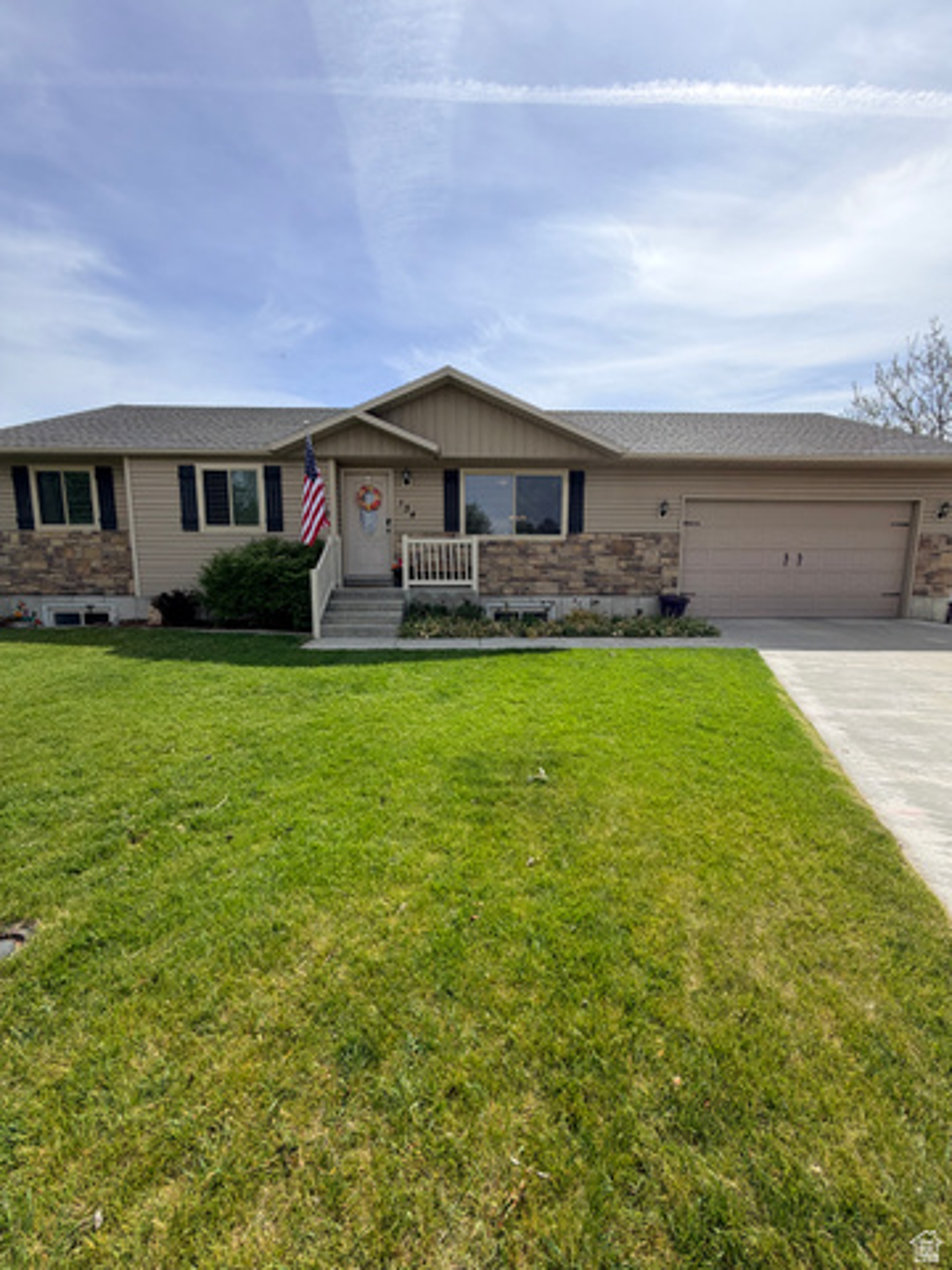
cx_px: 476
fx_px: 513
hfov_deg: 85.7
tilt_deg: -7.9
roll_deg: -0.1
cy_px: 635
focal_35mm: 14
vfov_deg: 102.1
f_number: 2.2
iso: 20
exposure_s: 1/1125
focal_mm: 2.22
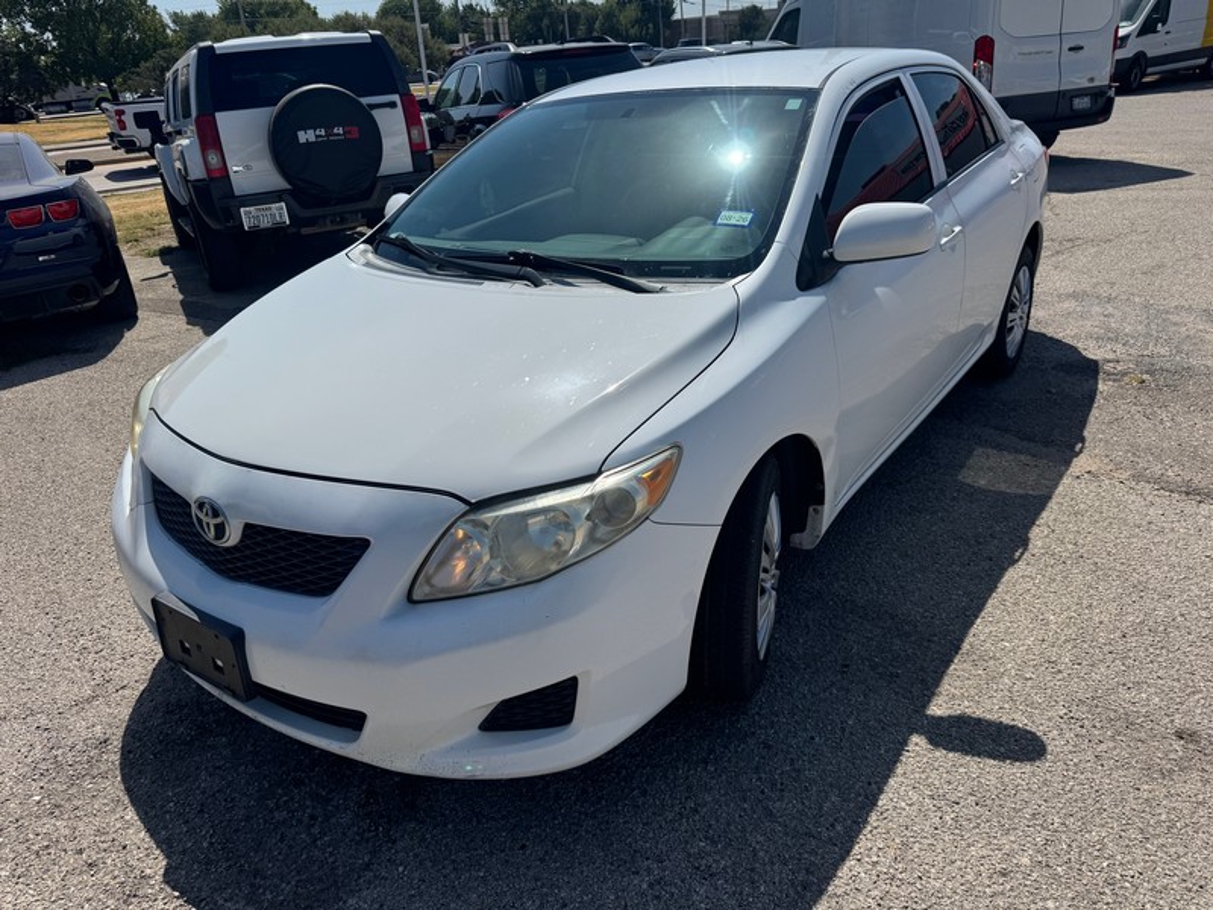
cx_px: 606
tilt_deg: -26.5
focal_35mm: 24
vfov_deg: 56.8
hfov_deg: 71.6
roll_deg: +3.6
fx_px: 841
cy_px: 455
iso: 80
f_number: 1.78
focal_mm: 6.76
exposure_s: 1/9009
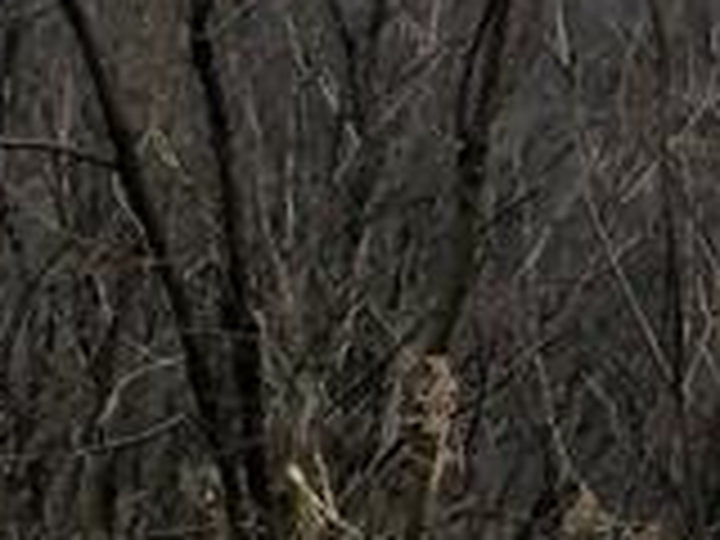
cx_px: 1876
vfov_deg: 2.9
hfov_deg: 3.8
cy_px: -590
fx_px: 10670
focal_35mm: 513
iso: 125
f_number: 4.4
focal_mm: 14.2
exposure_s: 1/1000
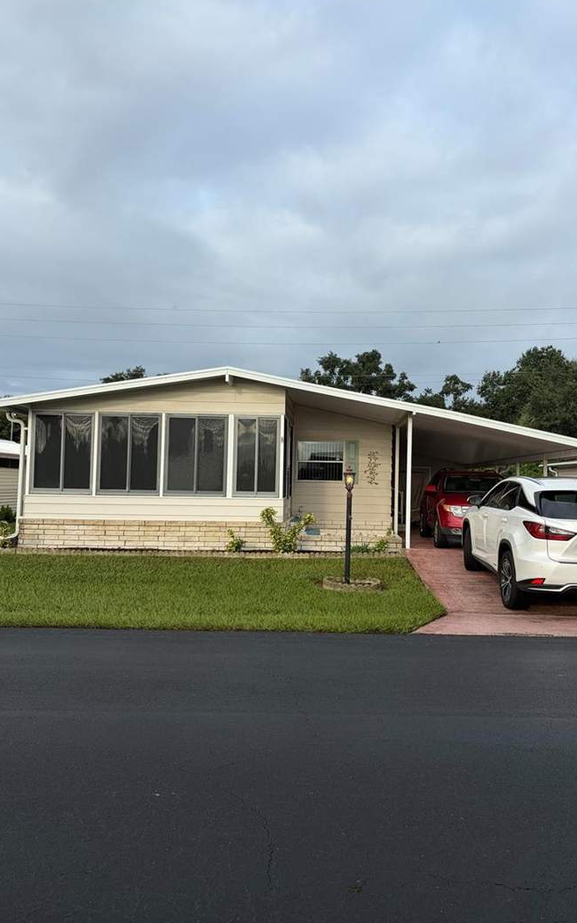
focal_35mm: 28
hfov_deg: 44.5
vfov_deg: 66.5
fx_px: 704
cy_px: 461
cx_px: 327
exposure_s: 1/1337
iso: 50
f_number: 1.6
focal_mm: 5.96
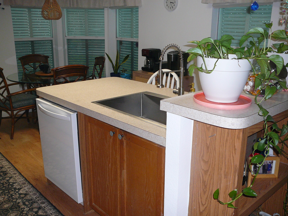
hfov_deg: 52.6
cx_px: 144
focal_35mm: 35
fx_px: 291
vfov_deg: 40.7
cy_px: 108
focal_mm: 5.2
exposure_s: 1/30
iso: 125
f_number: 2.8
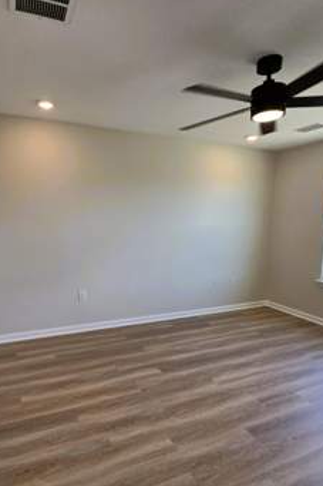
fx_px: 256
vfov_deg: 86.9
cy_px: 242
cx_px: 127
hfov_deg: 63.8
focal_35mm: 19
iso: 50
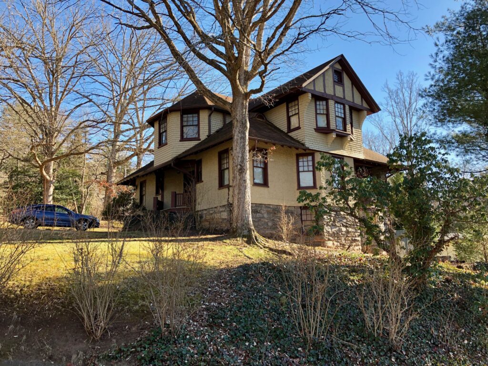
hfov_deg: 63.4
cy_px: 183
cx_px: 244
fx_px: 395
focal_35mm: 28
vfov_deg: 49.7
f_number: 1.8
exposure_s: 1/289
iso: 20
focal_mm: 3.99
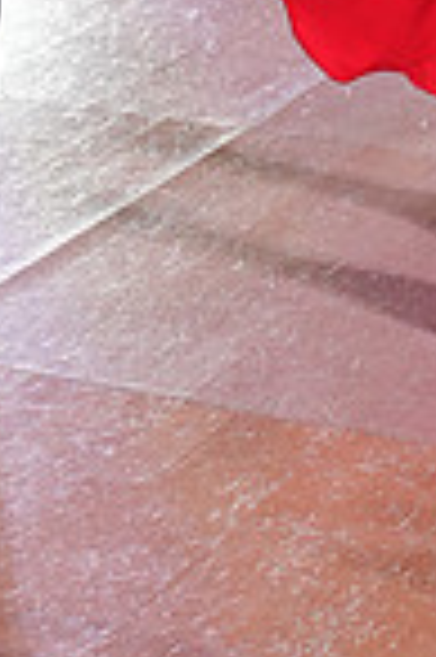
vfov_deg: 9.8
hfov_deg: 6.9
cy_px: -526
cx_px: 299
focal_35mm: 199
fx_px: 3623
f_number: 4
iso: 2000
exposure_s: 1/400
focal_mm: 50
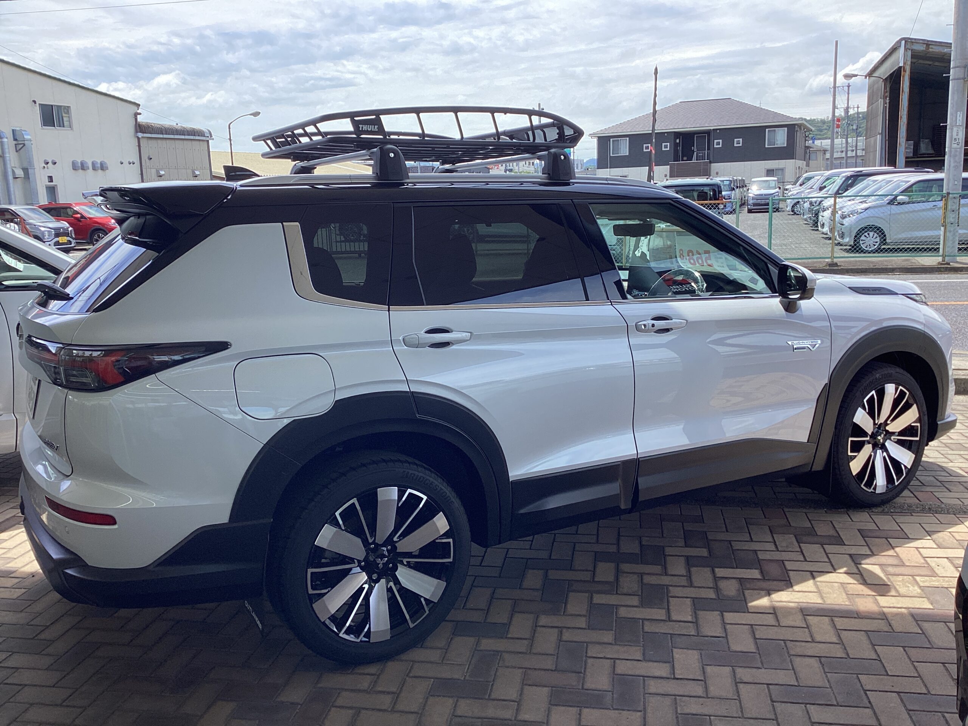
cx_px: 484
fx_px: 867
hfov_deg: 58.4
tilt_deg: -11.7
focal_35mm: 31
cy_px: 363
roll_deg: +1.1
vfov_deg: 45.4
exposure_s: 1/413
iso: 25
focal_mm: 3.3
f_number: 2.4
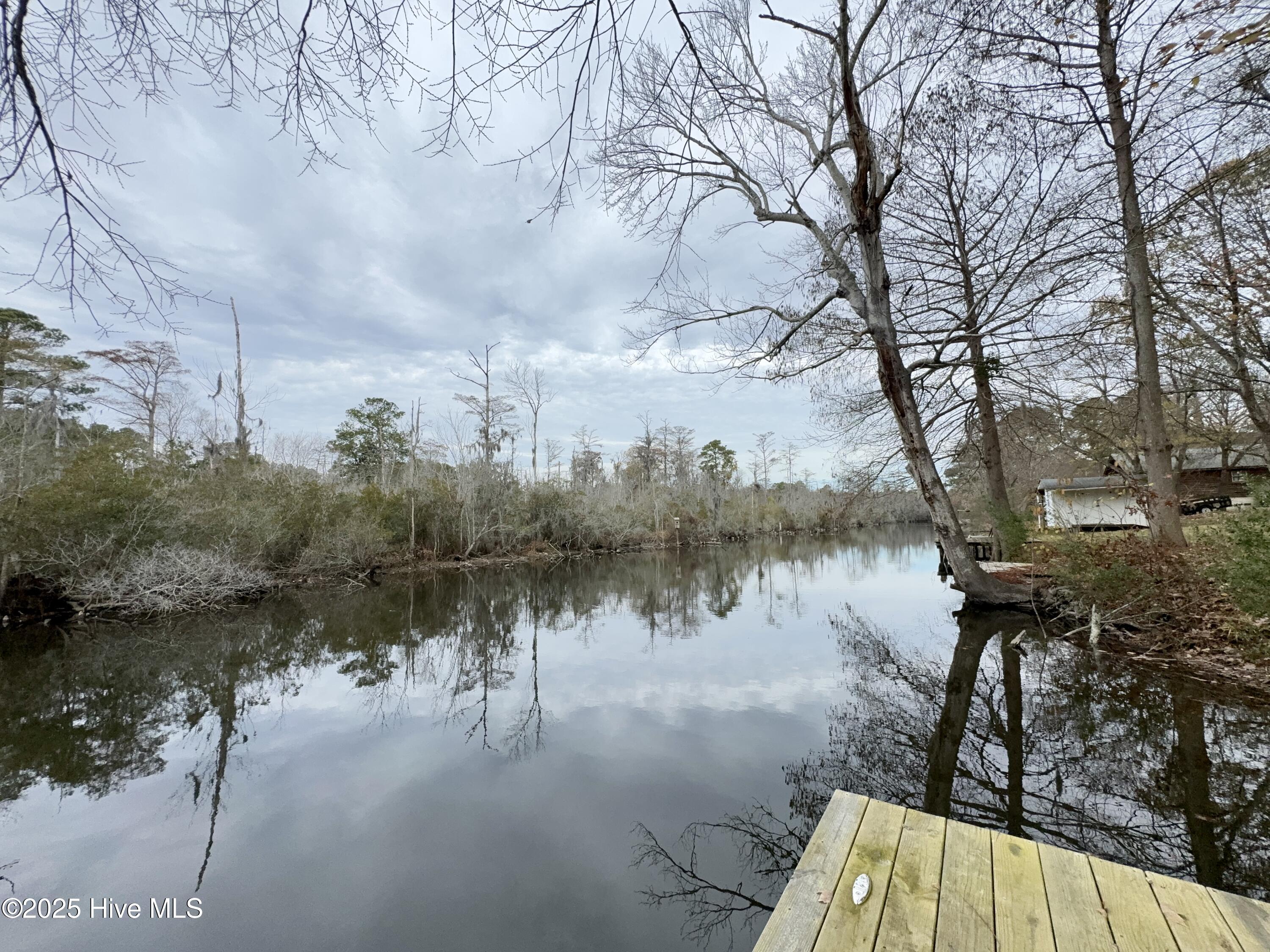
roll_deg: +1.4
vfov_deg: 85.7
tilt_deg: +5.3
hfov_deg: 102.1
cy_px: 476
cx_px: 635
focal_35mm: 14
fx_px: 514
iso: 40
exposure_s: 1/821
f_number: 2.2
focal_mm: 2.22
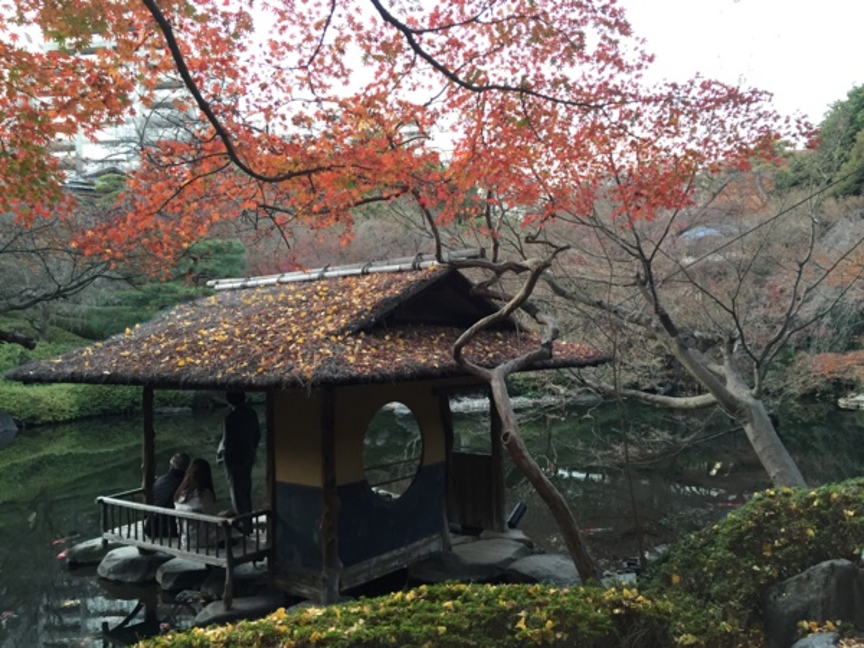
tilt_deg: +1.6
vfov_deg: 48.2
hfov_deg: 61.7
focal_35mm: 29
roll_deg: +2.3
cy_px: 324
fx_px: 724
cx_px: 432
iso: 80
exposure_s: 1/30
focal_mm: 4.15
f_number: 2.2
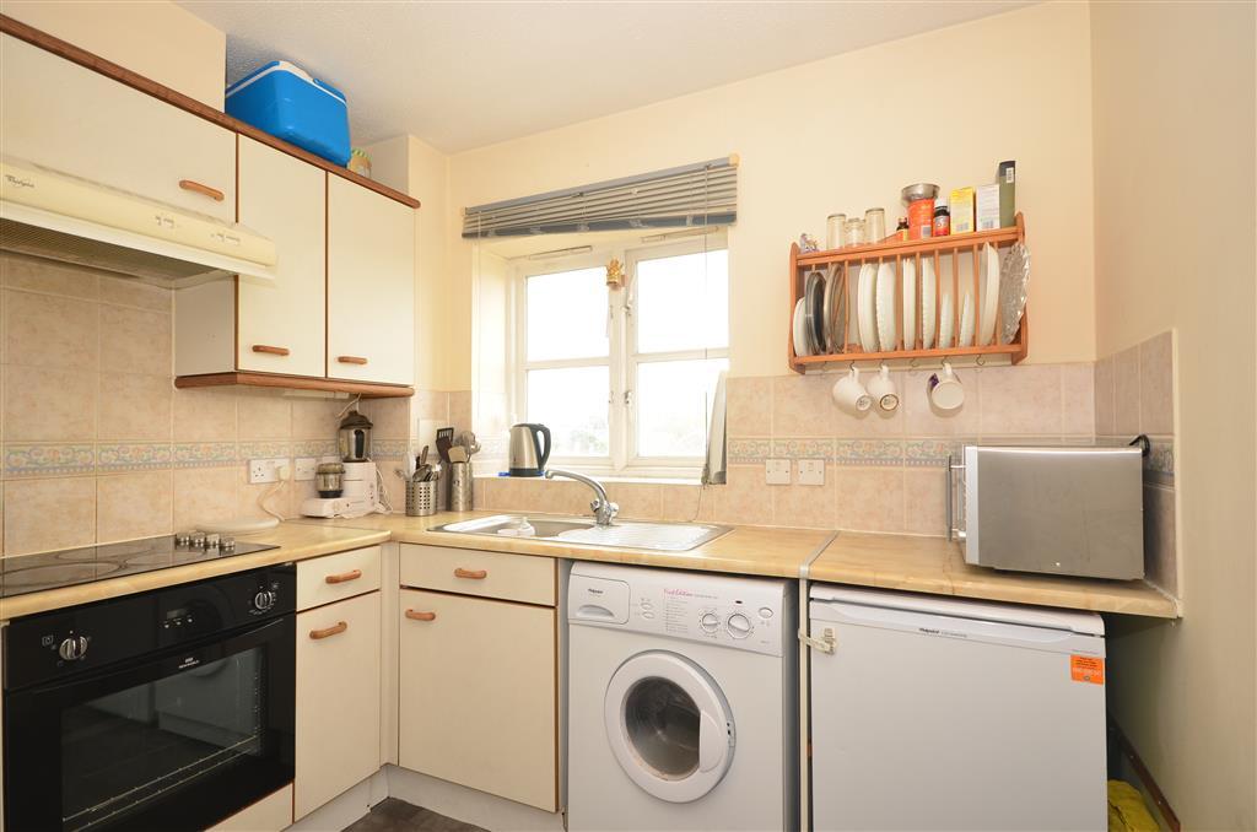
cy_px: 416
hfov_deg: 90.1
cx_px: 628
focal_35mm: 18
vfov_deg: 67.1
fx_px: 627
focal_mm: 12
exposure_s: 1/20
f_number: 7.1
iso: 200
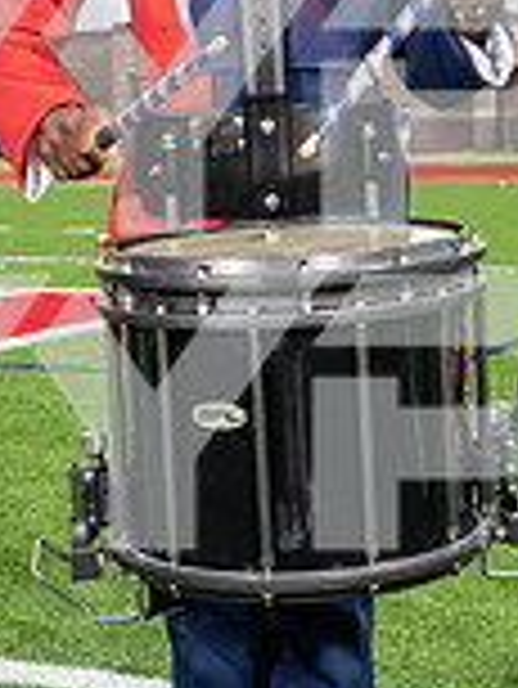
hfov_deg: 15.0
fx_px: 1973
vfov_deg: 19.5
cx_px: 270
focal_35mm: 99
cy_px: 99
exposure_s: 1/400
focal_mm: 35
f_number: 7.1
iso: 125
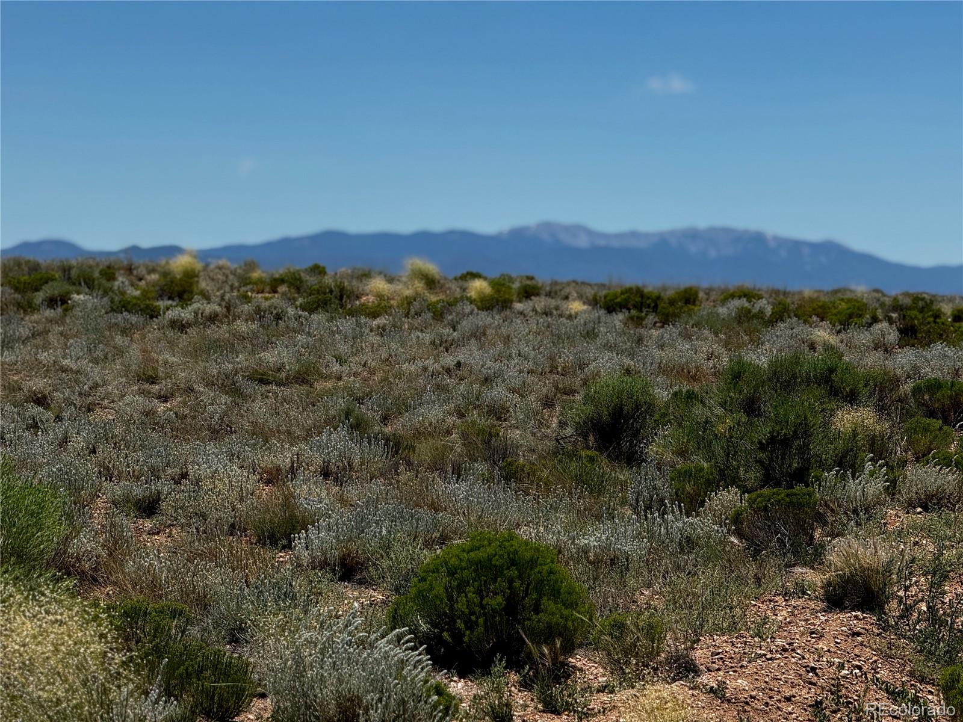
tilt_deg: -0.6
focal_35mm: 120
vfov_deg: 12.3
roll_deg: -1.9
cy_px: 361
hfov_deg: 16.4
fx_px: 3338
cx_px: 482
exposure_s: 1/1818
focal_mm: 15.66
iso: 50
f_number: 2.8
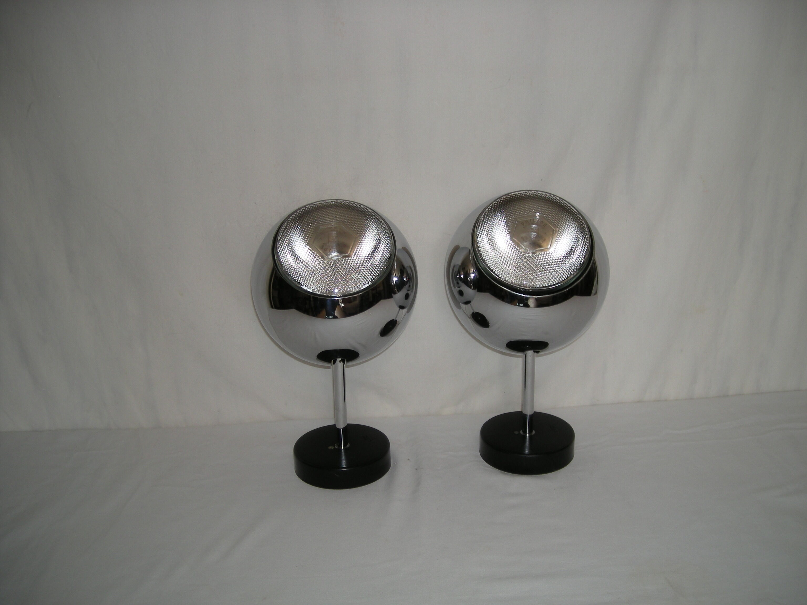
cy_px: 302
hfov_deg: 52.6
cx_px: 404
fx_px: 816
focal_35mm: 35
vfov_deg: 40.7
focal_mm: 5.7
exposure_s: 1/49.3
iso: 50
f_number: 2.8
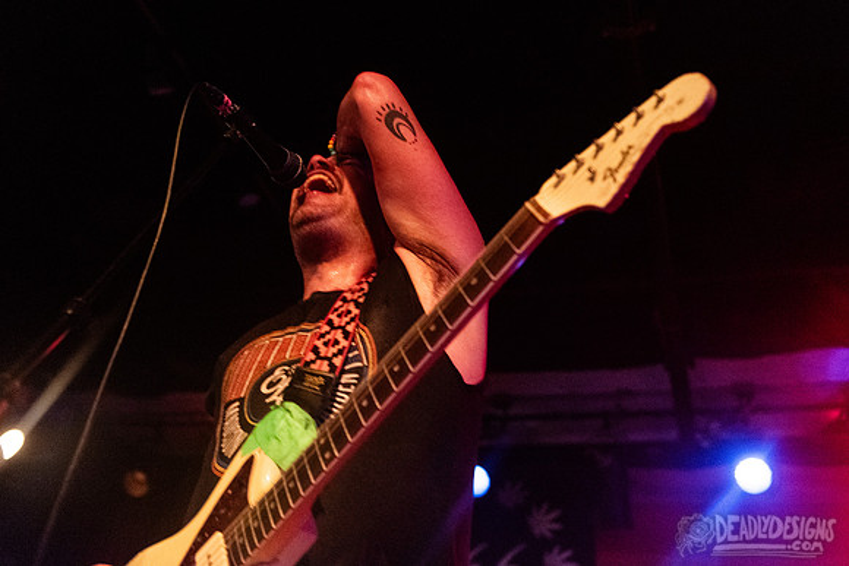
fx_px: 939
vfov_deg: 33.5
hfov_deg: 48.6
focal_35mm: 40
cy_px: 253
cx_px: 424
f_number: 3.2
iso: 6400
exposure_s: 1/100
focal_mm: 36
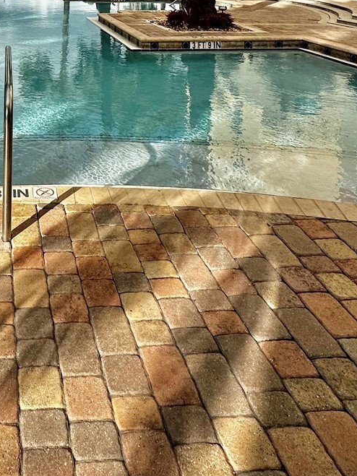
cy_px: -43
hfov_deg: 38.2
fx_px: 468
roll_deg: +0.6
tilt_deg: -0.5
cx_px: 20
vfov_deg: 42.7
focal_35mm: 34
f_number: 2.2
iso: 50
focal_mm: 2.22
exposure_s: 1/1825
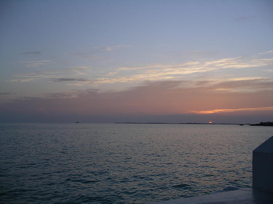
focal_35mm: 37
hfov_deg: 50.1
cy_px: 102
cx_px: 136
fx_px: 292
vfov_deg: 38.7
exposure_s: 1/245
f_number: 2.8
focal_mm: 7.8
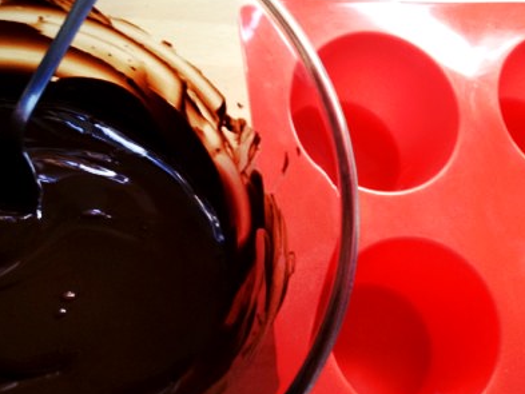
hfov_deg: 33.7
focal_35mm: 57
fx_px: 865
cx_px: 315
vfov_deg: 25.7
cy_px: 216
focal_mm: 4.28
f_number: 2.4
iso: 125
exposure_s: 1/20
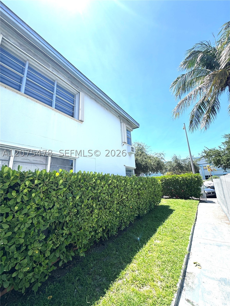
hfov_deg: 85.7
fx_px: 124
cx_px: 115
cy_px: 153
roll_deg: +4.0
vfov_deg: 102.1
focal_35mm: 14
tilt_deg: +15.7
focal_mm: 2.22
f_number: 2.2
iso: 40
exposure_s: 1/1006
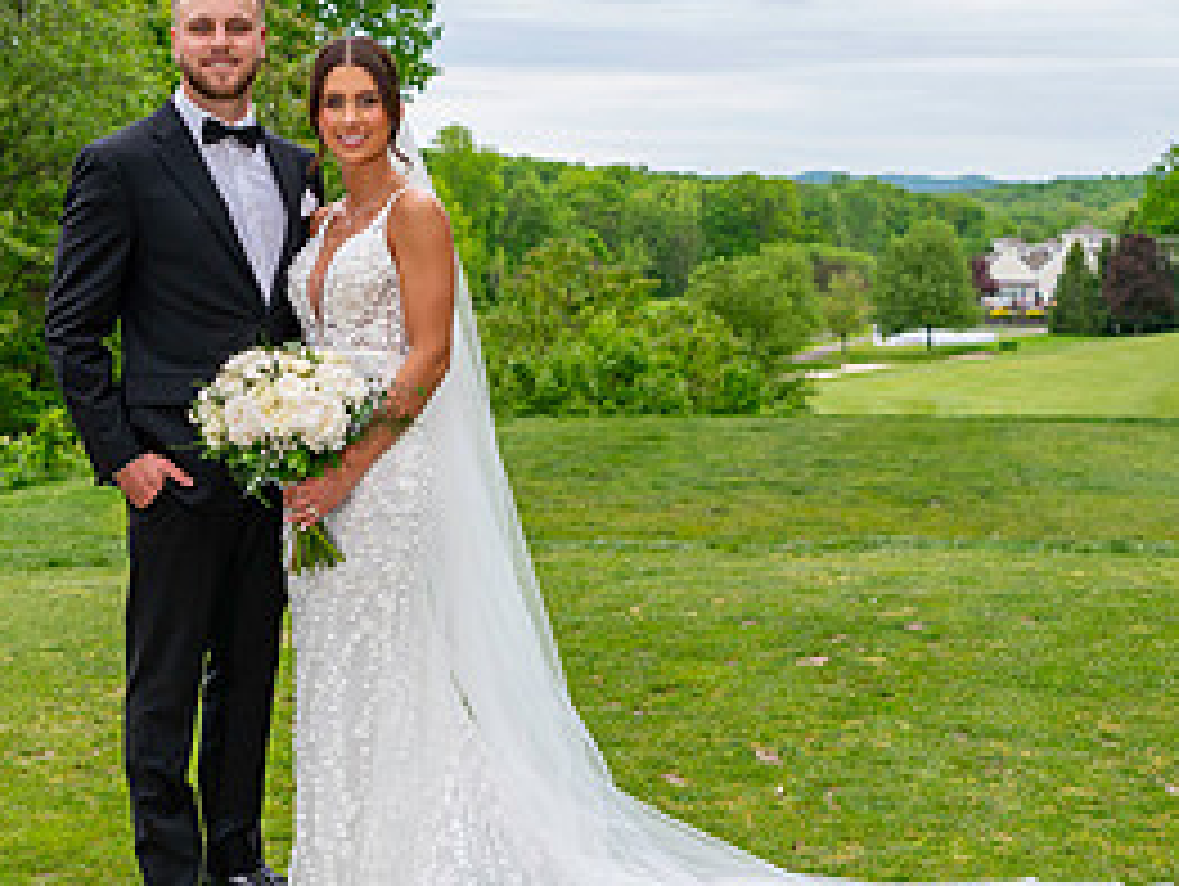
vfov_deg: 21.6
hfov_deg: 28.5
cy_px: 387
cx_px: 490
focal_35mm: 68
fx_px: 2318
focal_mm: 32
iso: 400
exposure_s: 1/2000
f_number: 3.2
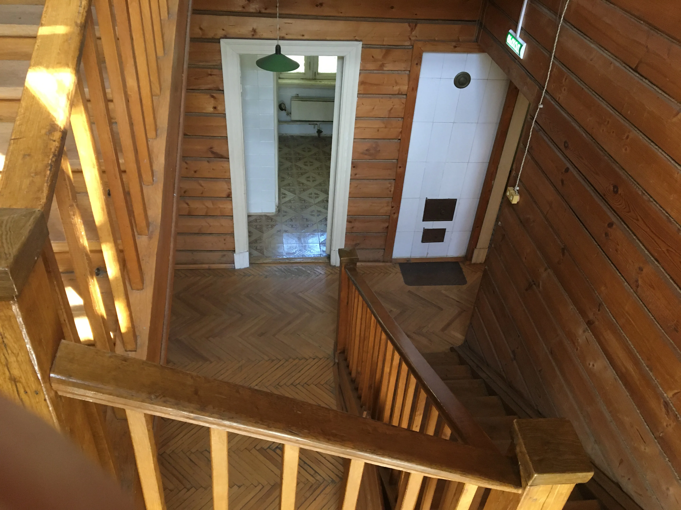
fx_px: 571
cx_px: 340
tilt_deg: -37.2
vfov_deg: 48.2
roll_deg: -3.2
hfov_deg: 61.7
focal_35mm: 29
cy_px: 255
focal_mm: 4.15
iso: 200
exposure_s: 1/33
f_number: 2.2
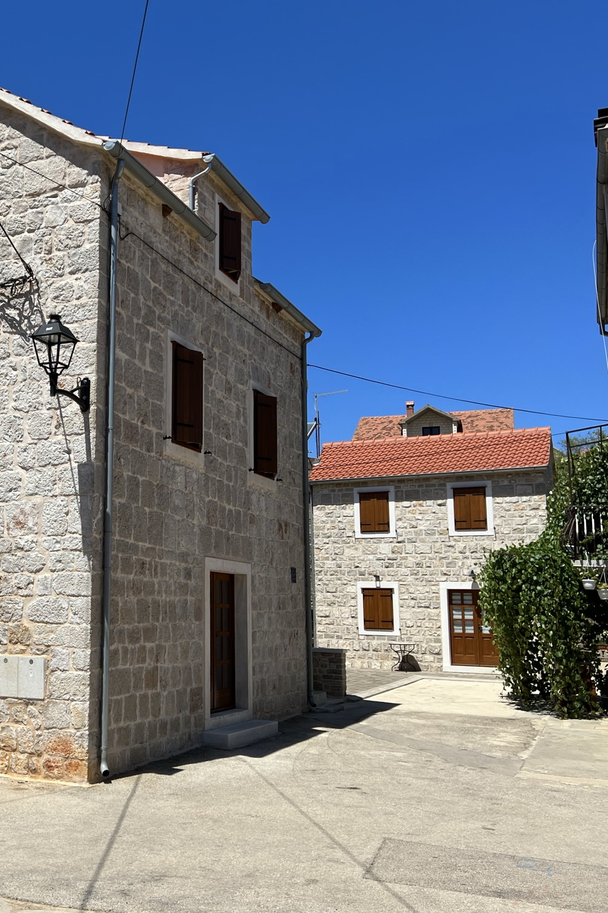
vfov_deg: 51.9
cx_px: 121
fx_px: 937
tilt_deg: +9.7
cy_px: 452
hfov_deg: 34.8
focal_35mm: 37
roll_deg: -1.4
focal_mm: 5.7
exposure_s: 1/6579
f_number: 1.5
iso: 50
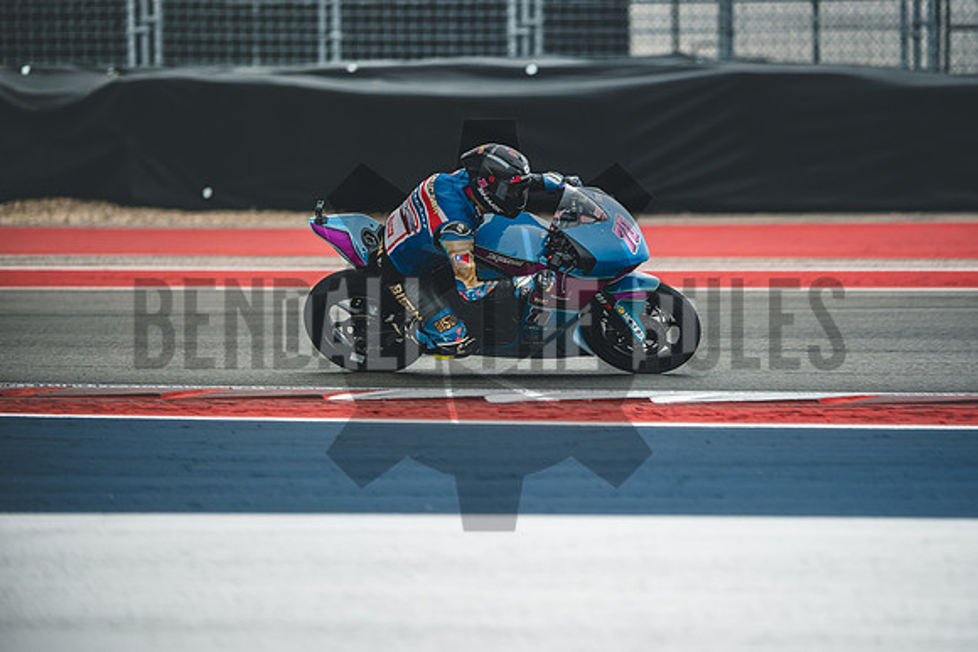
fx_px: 8152
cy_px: 326
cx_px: 489
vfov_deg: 4.6
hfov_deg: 6.9
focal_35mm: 300
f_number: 2
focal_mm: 200
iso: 500
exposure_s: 1/3200
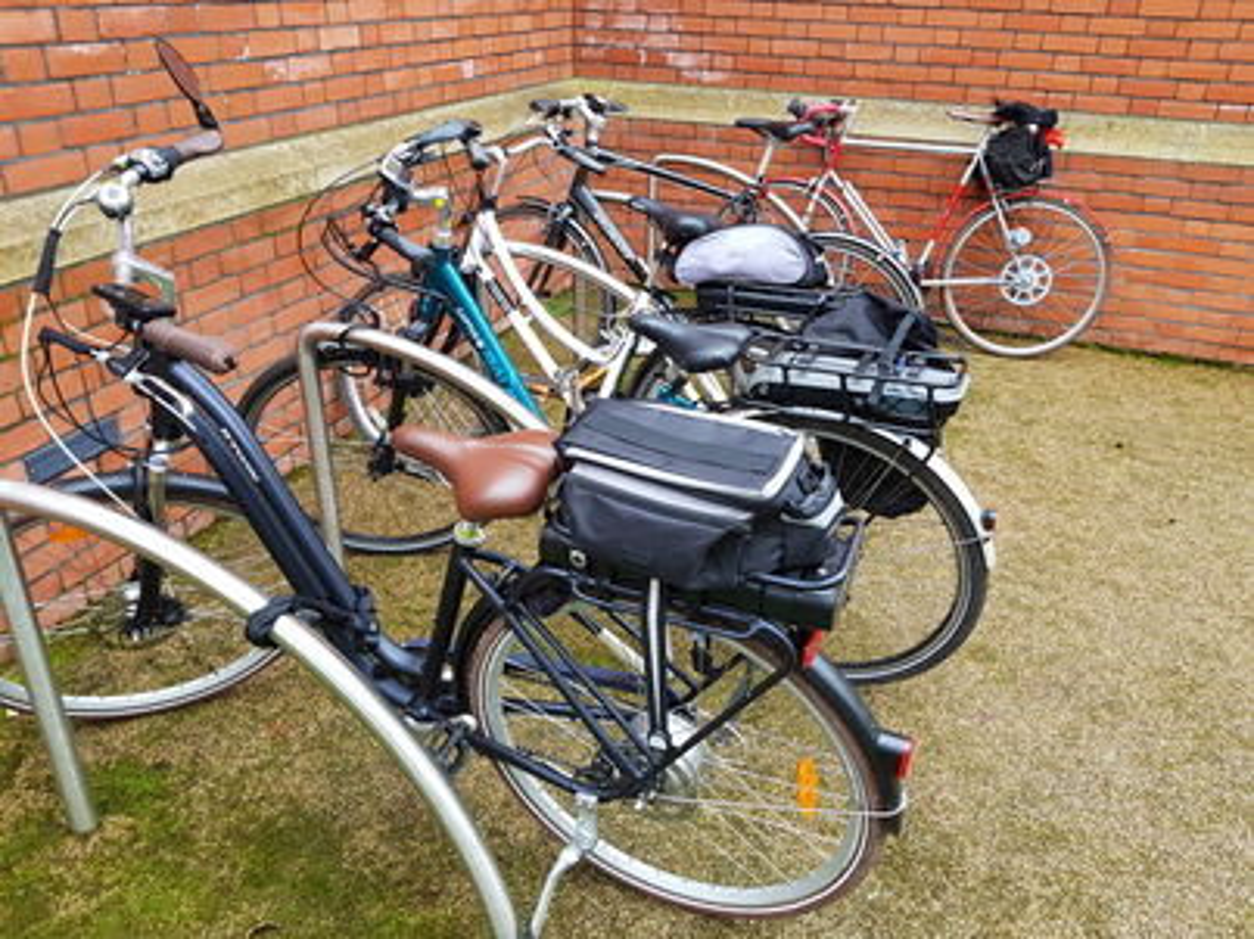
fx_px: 942
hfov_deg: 67.3
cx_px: 627
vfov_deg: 53.0
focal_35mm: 26
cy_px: 470
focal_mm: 4.2
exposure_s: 1/100
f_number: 1.7
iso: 80
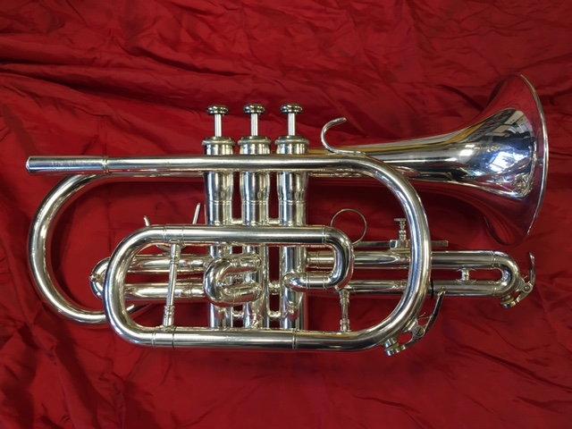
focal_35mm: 29
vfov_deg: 48.2
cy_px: 214
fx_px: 479
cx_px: 286
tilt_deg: -64.8
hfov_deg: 61.7
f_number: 2.2
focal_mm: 4.15
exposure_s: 1/33
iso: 125
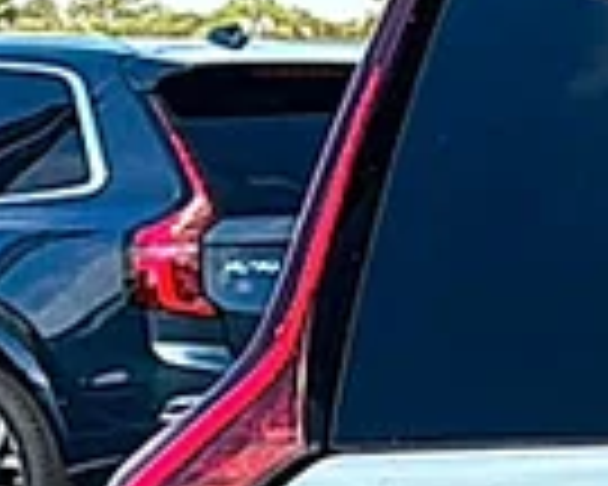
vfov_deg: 7.9
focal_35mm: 192
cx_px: 1378
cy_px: 794
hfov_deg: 9.2
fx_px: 3455
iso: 80
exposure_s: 1/3891
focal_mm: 6.86
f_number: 1.78
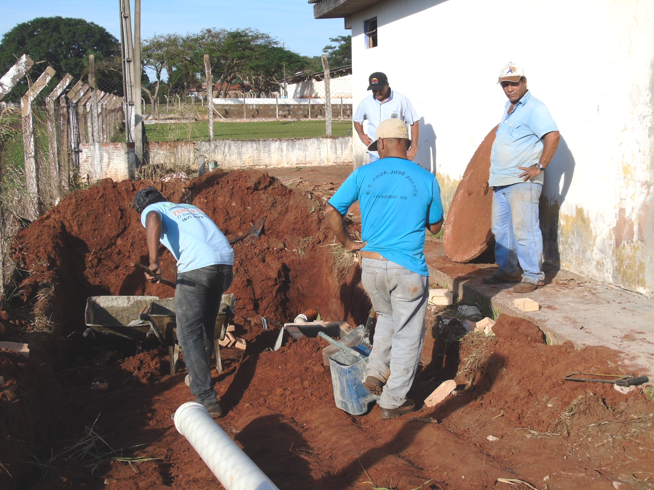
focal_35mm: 46
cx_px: 327
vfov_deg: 31.5
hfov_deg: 41.2
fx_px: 869
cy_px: 245
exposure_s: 1/640
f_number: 4.1
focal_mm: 8.2
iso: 80
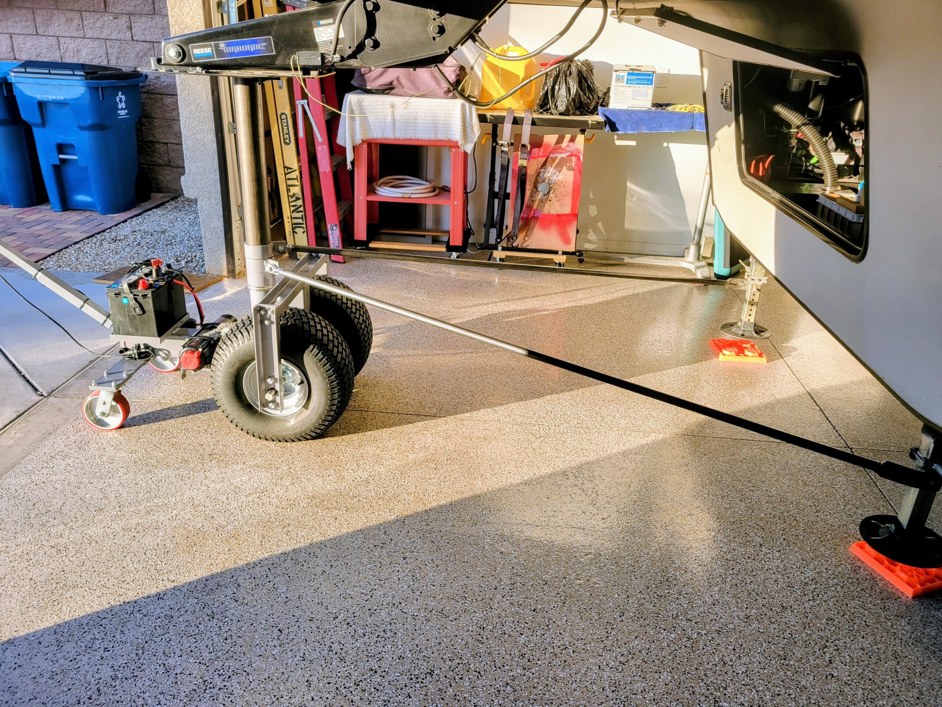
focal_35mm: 26
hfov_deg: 67.3
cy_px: 354
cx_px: 471
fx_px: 708
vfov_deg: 53.1
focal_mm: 5.4
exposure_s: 1/407
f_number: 1.8
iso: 40
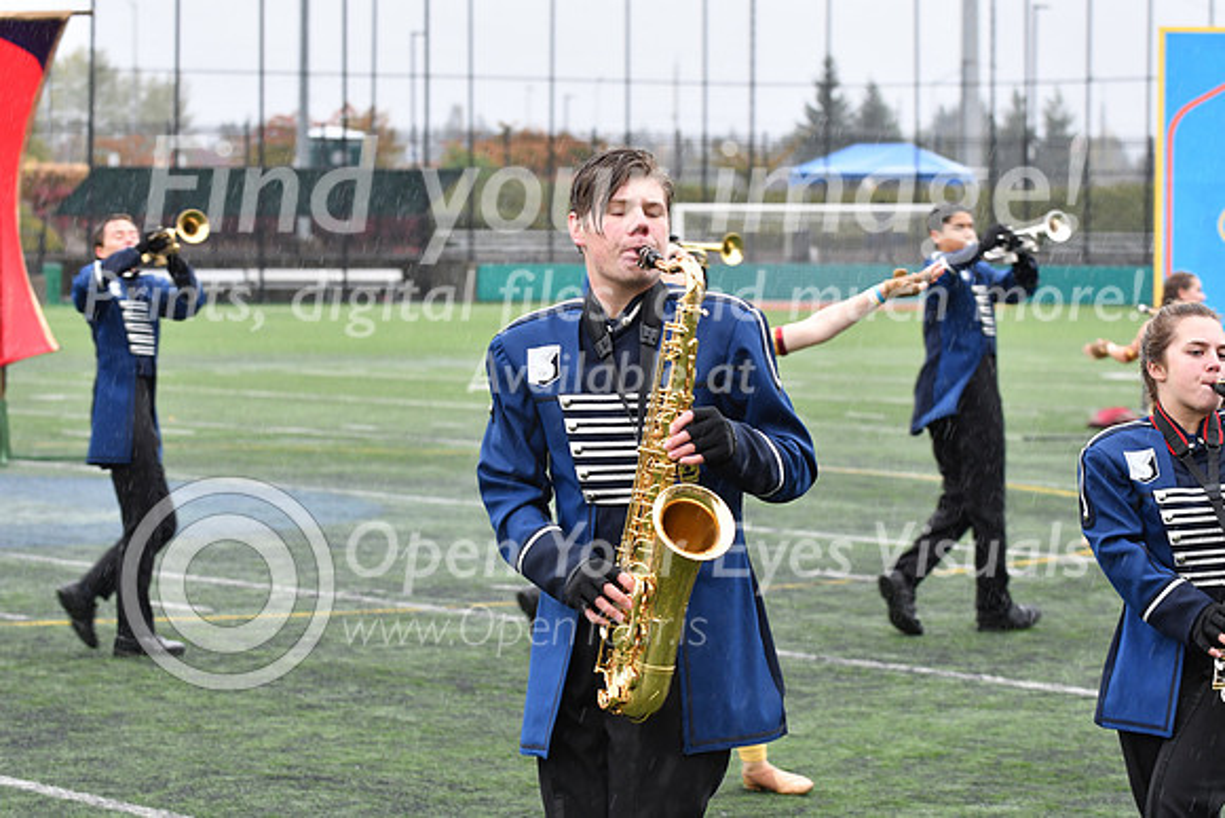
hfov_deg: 15.2
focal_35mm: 135
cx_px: 612
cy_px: 409
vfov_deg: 10.2
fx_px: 4595
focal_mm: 90
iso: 640
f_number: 5
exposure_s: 1/320
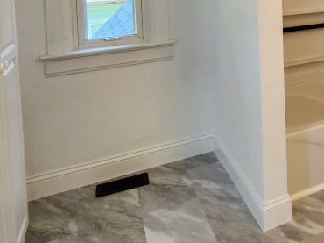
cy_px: -20
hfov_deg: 45.9
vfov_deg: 34.5
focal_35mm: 36
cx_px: 299
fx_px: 337
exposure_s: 1/60
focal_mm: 2.2
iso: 160
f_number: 2.2
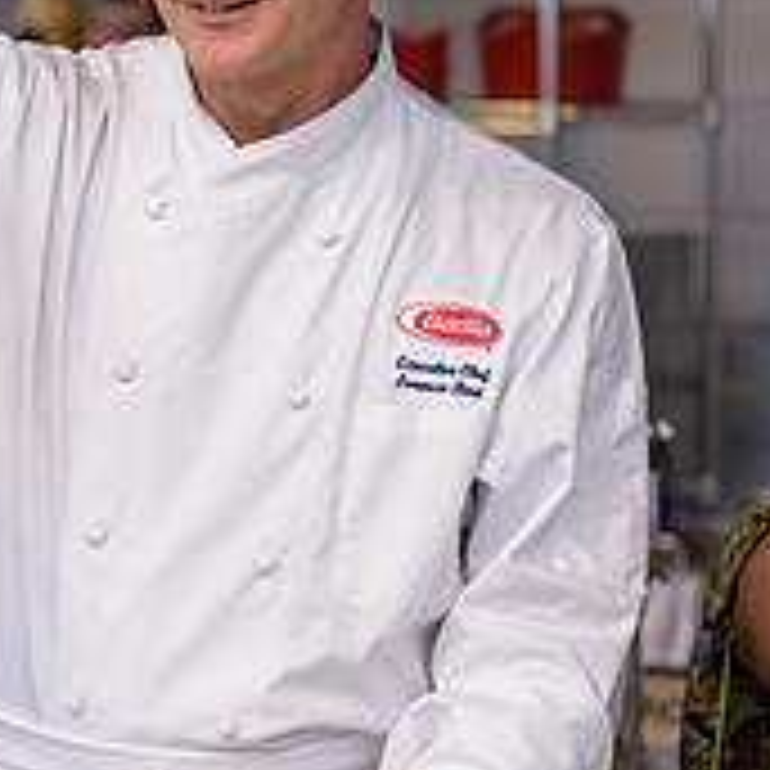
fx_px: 5084
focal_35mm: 202
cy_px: 272
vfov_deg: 8.7
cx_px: 153
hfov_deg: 8.6
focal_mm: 70
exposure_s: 1/1600
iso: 250
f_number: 3.2
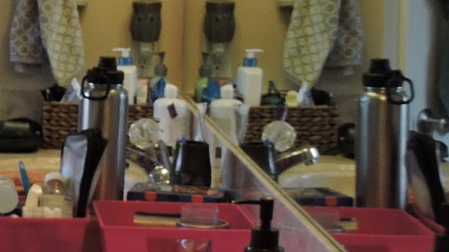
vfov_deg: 9.5
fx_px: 1511
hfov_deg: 14.5
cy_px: 93
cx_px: -407
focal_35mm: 127
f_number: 3.3
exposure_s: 1/30
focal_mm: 4.3
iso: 100
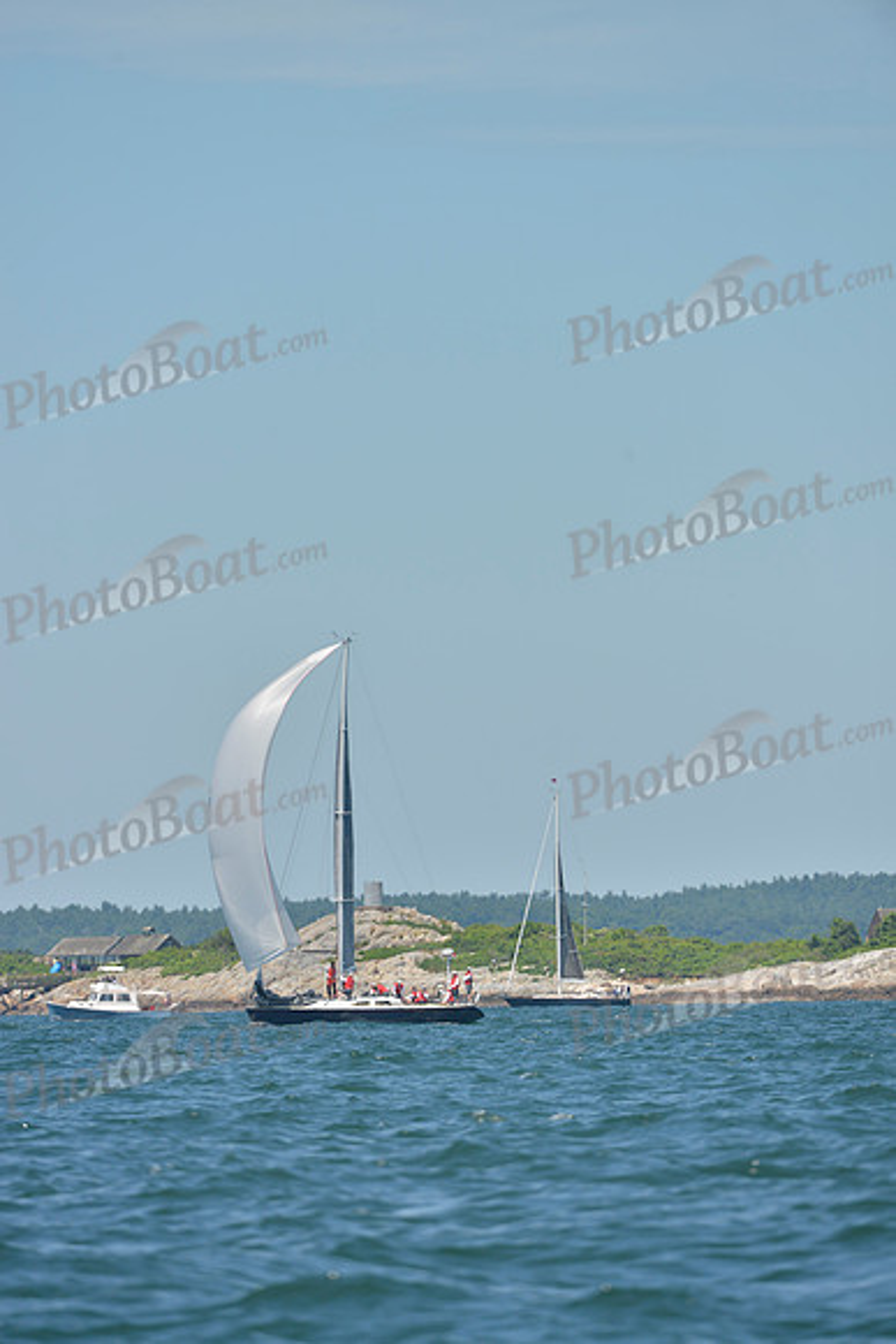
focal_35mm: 400
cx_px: 448
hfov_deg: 3.4
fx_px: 14923
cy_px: 672
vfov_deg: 5.2
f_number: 7.1
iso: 280
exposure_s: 1/1250
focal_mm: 400
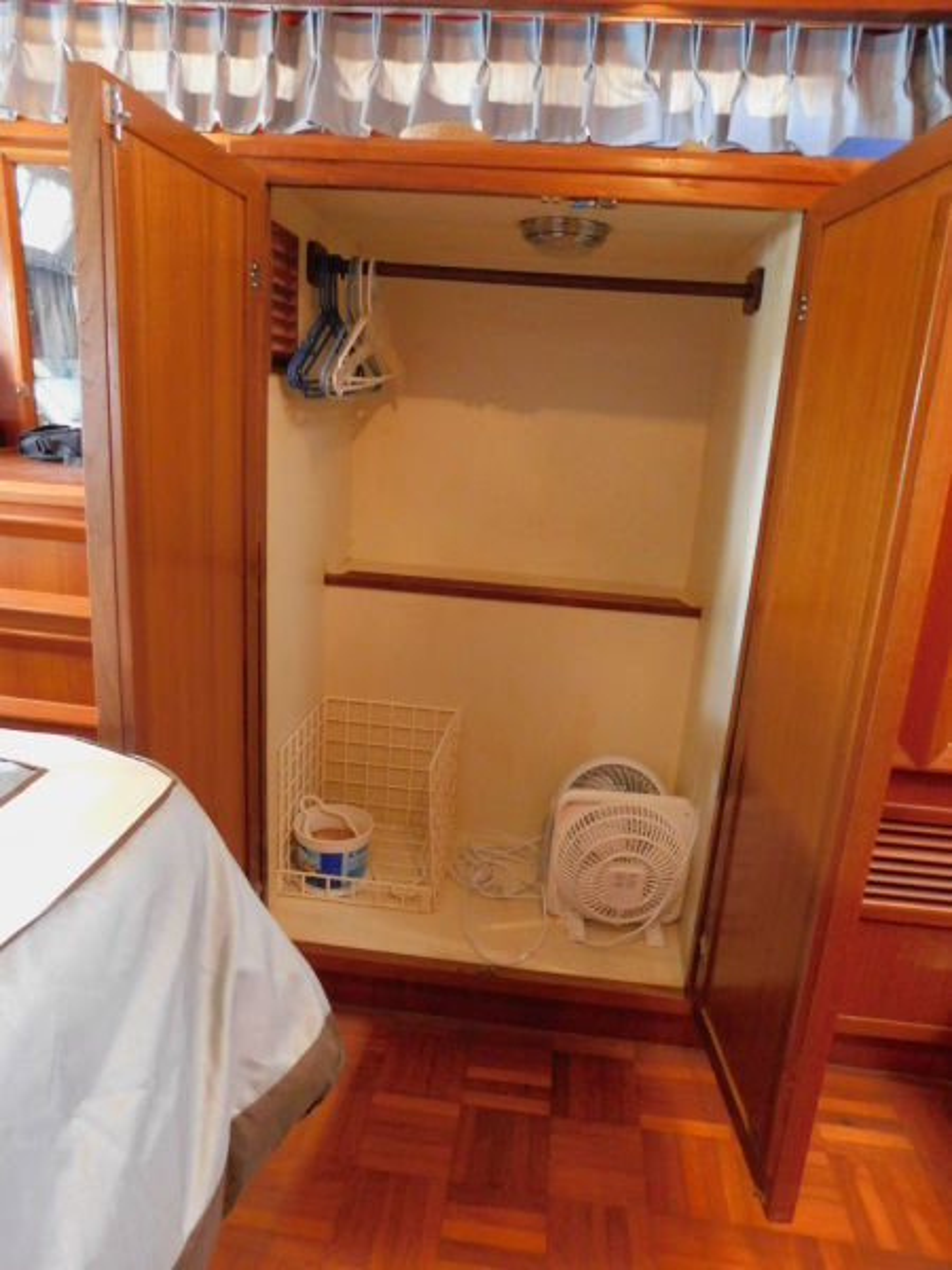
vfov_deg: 73.9
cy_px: 635
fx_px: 843
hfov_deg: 58.9
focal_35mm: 23
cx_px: 476
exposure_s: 1/5
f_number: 3
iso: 800
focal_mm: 4
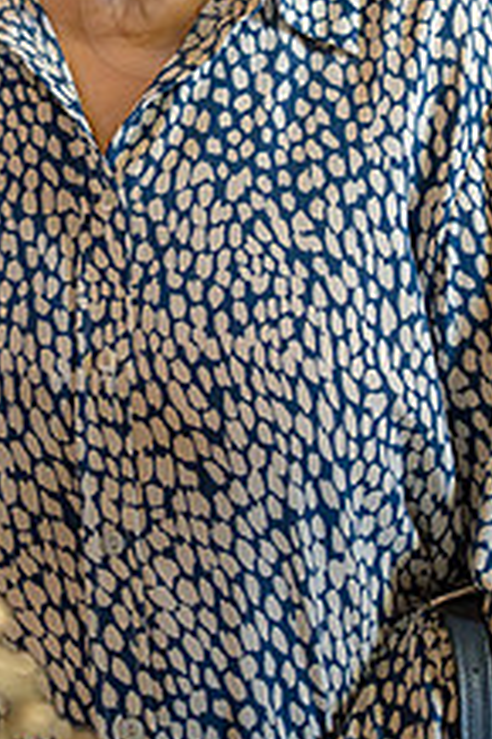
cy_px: 3
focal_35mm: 188
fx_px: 3860
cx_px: 143
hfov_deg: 7.3
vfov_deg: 10.9
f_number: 4
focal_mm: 91
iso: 2000
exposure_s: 1/200
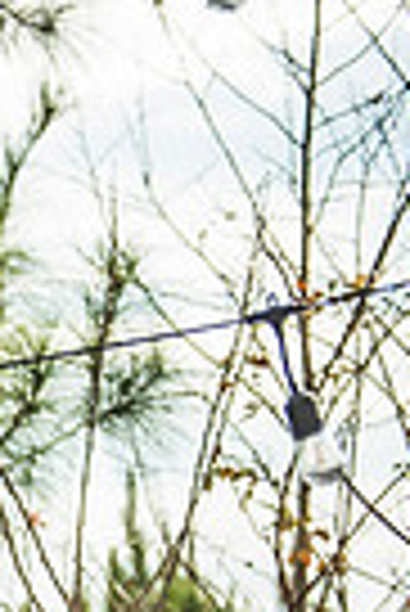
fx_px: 3493
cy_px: 857
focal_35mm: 205
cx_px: -815
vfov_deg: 9.8
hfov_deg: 6.2
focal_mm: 48
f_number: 2.8
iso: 100
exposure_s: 1/800
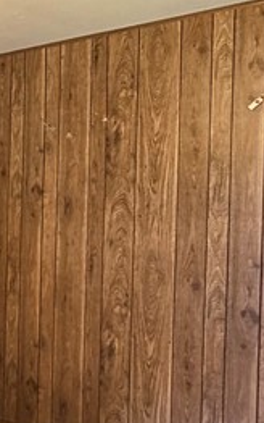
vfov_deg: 35.1
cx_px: -142
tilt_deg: -1.2
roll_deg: -1.4
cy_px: 231
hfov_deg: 19.3
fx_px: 667
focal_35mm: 58
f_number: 2.2
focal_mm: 2.22
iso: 400
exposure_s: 1/60
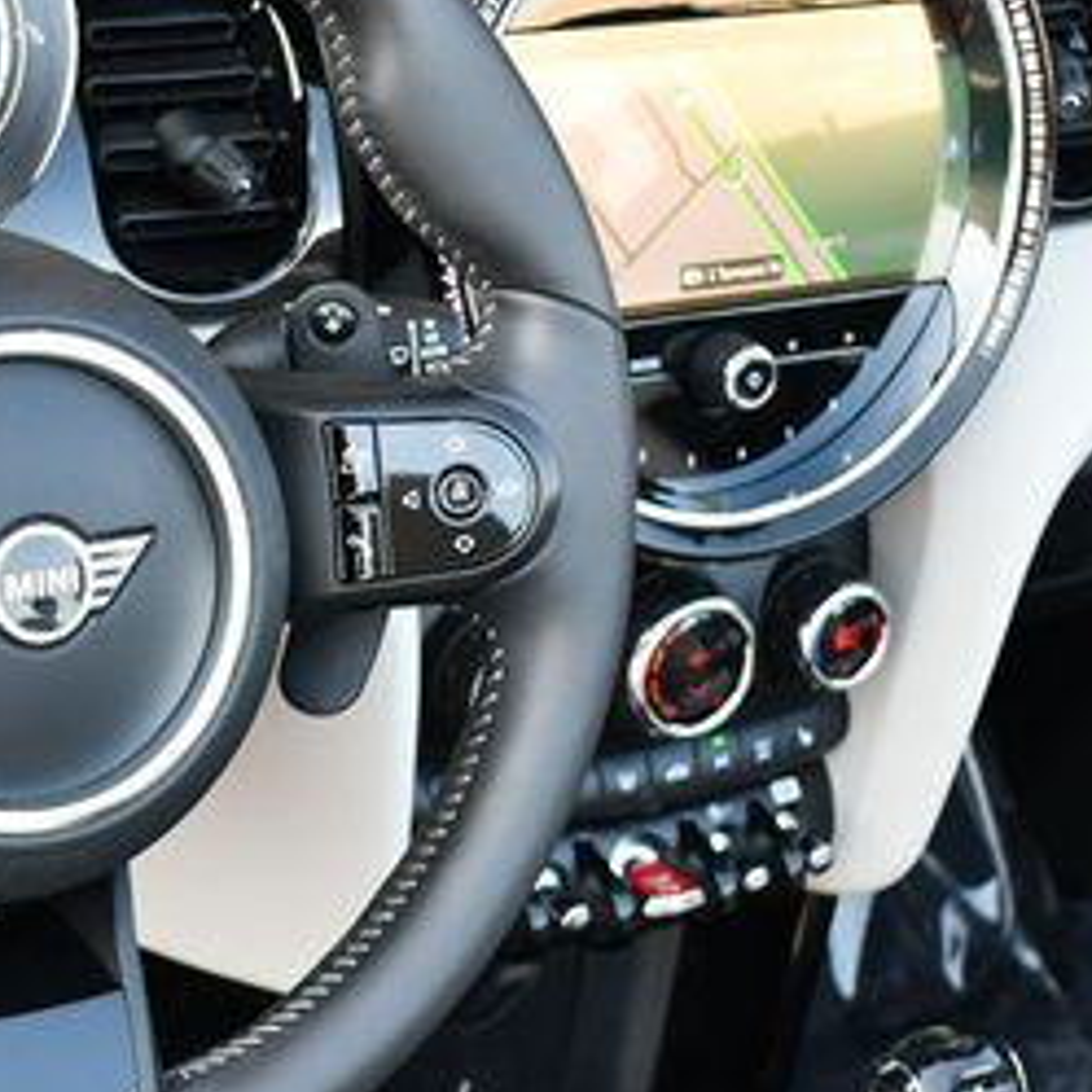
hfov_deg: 16.4
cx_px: 114
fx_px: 3747
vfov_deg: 16.6
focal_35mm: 105
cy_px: 535
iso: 640
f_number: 4
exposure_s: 1/250
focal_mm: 24
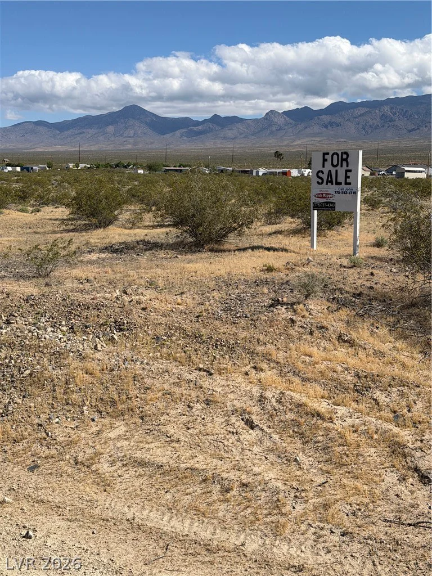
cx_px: 216
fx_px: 799
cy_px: 288
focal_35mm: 48
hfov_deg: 30.3
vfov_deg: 39.7
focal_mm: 6.76
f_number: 1.78
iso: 64
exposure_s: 1/7874
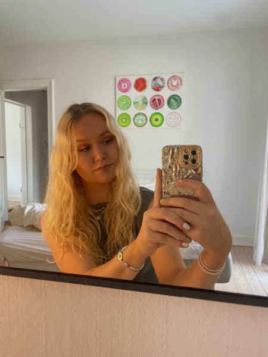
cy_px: 178
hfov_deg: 53.1
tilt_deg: -6.0
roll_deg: +0.7
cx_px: 134
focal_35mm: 26
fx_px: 268
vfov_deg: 67.3
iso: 125
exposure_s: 1/62
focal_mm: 4.2
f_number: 1.6
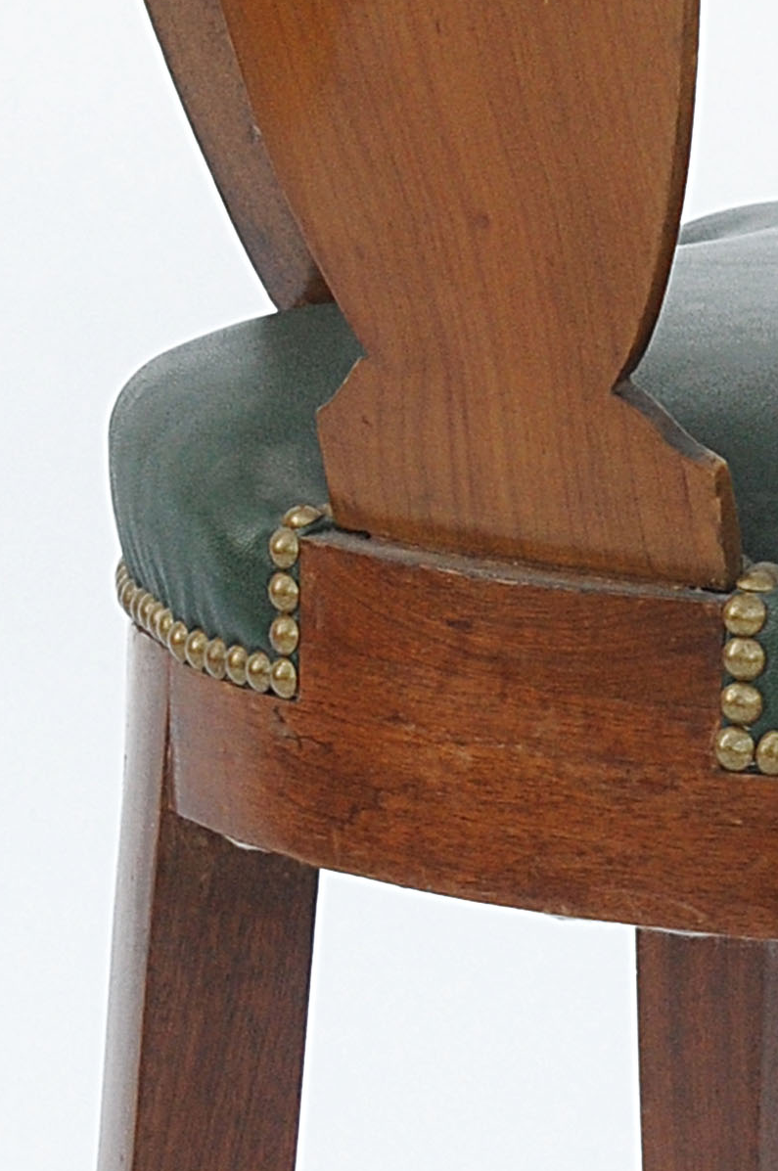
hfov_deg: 5.6
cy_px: 449
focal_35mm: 242
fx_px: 7858
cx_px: 1053
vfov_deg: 8.5
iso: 400
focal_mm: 45
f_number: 7.1
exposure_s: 1/125
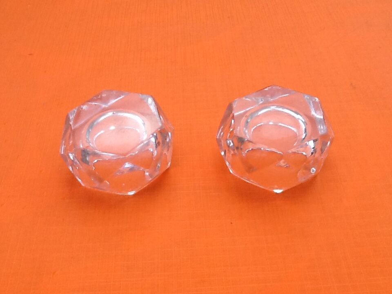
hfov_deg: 42.9
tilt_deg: -45.0
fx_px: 498
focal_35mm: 44
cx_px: 196
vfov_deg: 32.9
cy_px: 147
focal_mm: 2.03
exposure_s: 1/418
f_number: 2.4
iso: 40
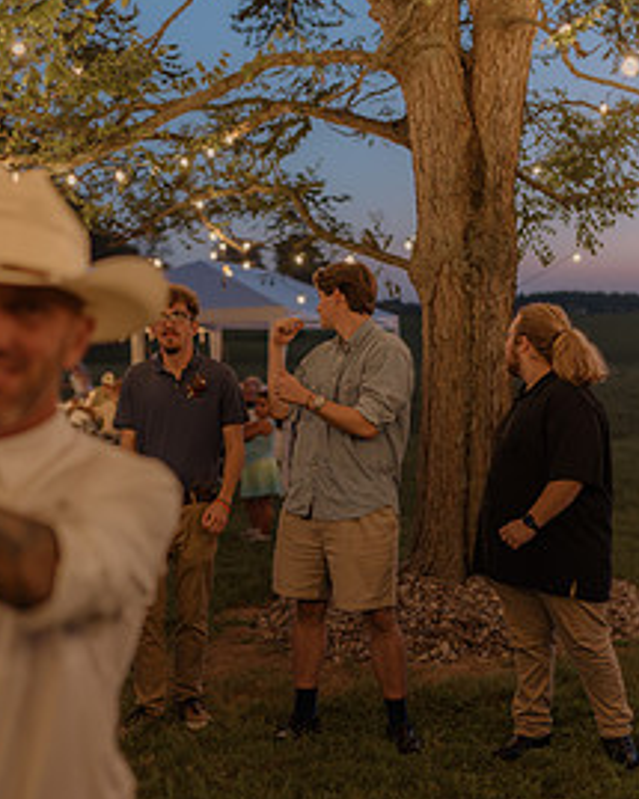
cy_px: 555
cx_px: 306
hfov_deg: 27.6
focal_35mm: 55
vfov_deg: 33.7
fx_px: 1301
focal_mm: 35
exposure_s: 1/125
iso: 1000
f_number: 1.4
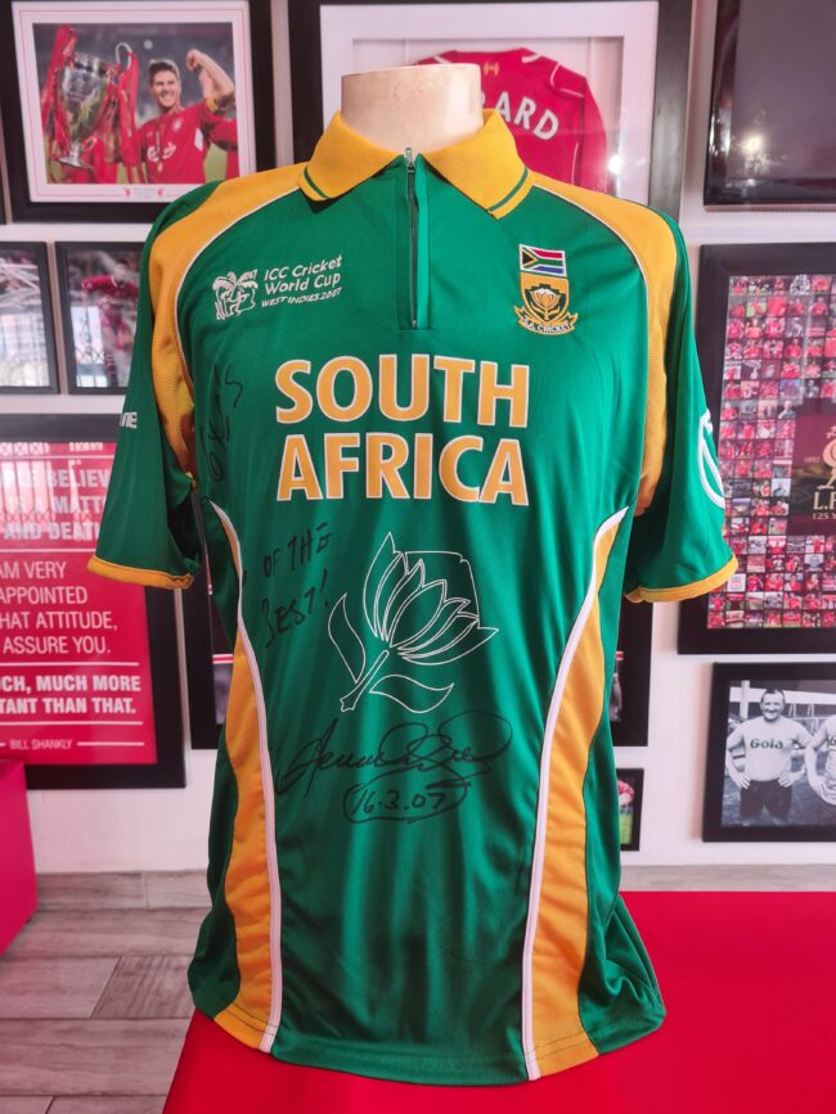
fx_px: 837
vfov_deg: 67.3
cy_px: 557
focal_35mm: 26
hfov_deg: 53.1
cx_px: 418
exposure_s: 1/50
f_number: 1.8
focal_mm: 5.4
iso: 50
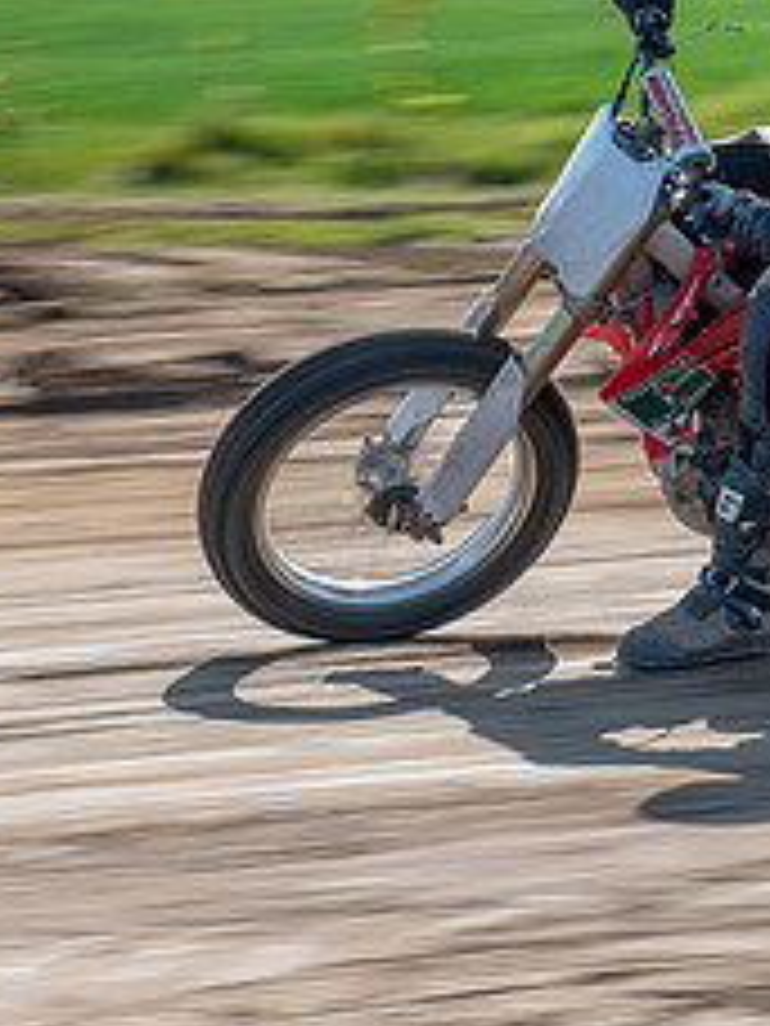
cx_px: 874
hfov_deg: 6.3
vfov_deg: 8.5
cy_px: 262
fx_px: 6910
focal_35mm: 233
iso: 100
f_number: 8
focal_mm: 70
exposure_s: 1/160
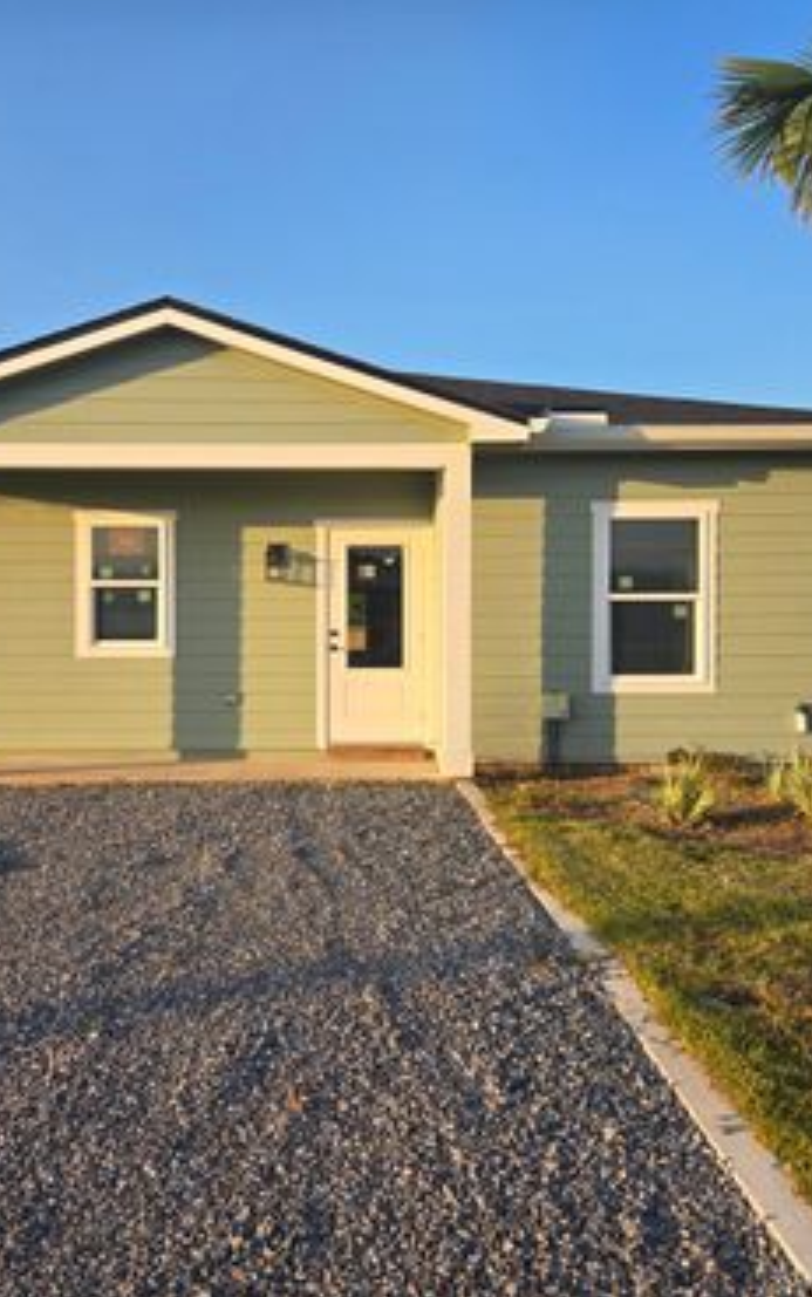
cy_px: 645
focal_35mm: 33
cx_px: 323
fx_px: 1167
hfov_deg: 38.2
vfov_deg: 58.1
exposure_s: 1/648
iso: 25
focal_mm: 5.4
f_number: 1.8
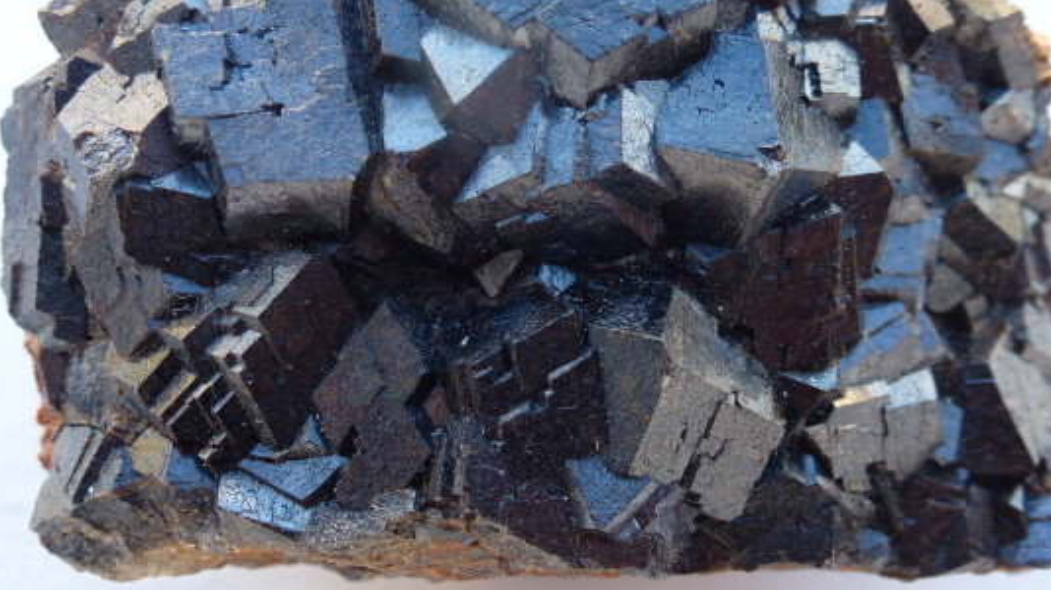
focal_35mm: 47
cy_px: 281
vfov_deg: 25.4
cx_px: 494
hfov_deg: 43.7
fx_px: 1309
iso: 125
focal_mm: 6.4
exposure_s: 1/60
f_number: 3.7
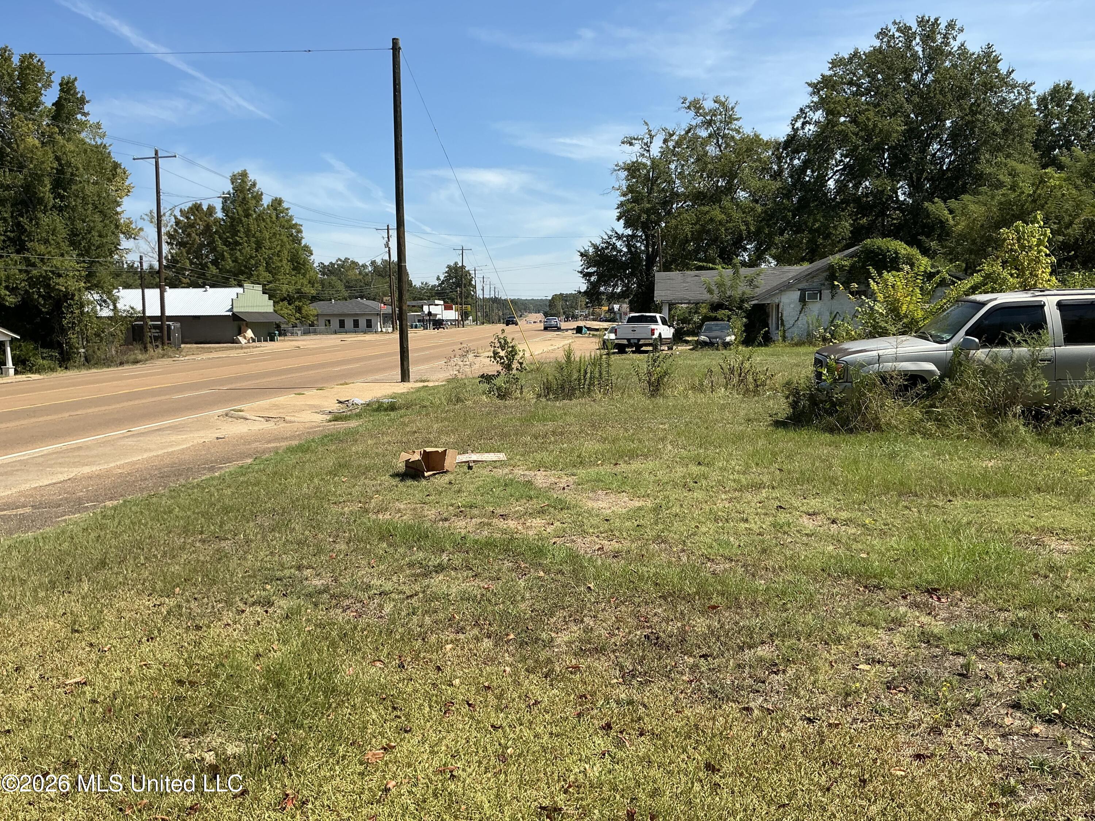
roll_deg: +0.5
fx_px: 886
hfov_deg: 63.4
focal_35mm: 28
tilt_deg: -6.1
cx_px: 548
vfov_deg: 49.7
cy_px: 410
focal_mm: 3
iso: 25
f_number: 1.8
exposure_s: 1/1626
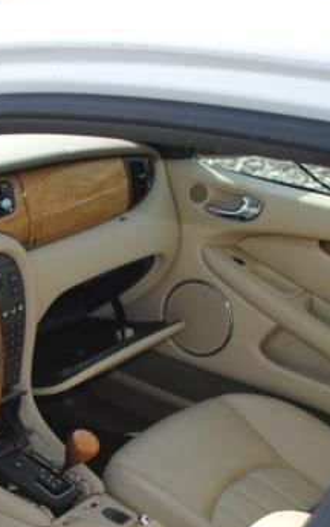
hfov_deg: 15.6
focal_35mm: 78
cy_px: 389
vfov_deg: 26.2
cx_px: -145
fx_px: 1121
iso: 100
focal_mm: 22
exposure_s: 1/200
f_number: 4.5
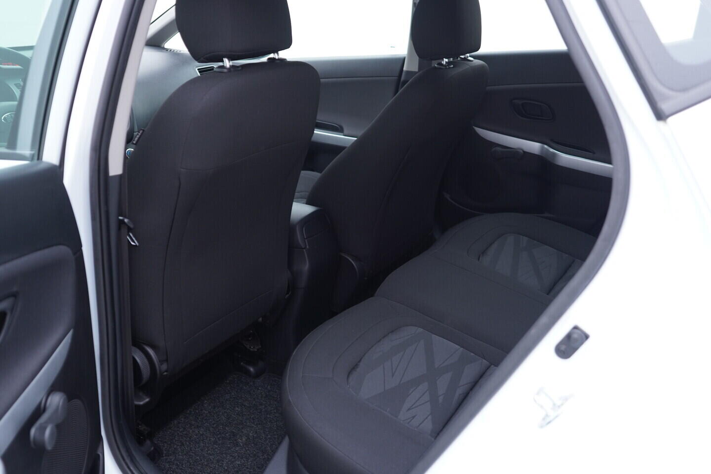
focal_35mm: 36
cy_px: 237
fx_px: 711
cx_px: 356
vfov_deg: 36.9
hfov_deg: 53.1
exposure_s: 1/40
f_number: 2.8
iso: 200
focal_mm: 24
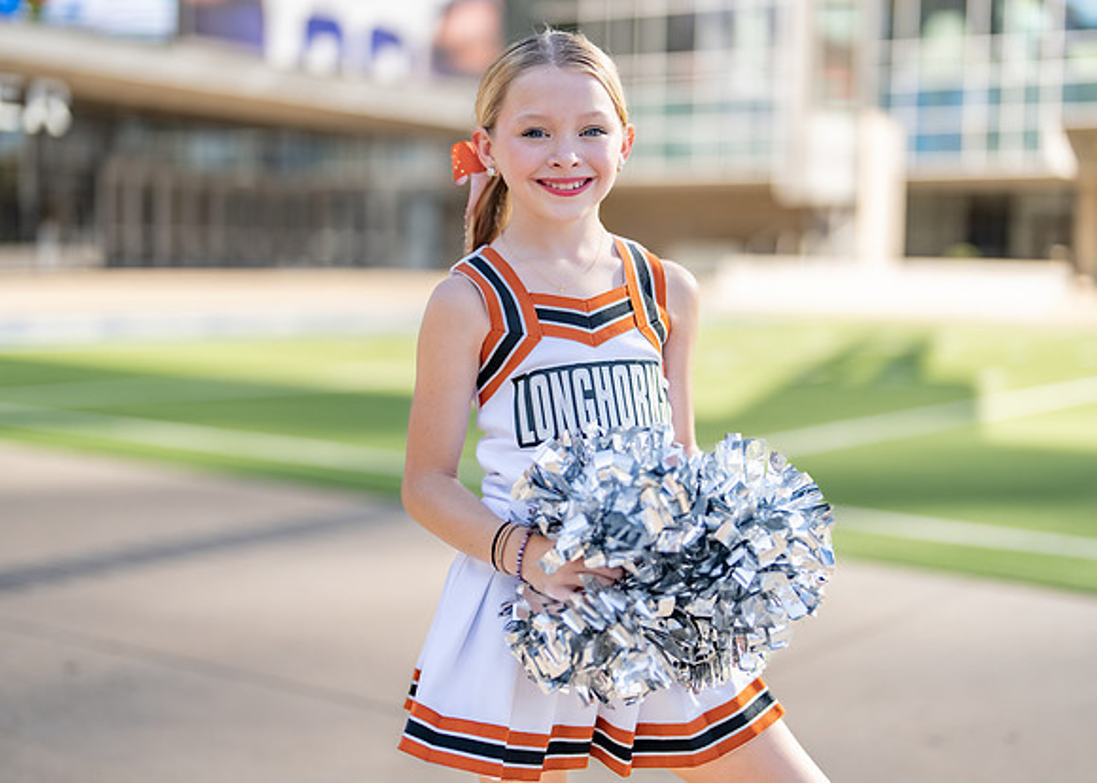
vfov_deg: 26.0
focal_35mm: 54
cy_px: 391
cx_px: 581
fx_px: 1694
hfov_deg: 35.9
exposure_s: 1/3200
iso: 100
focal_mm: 50
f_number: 1.2
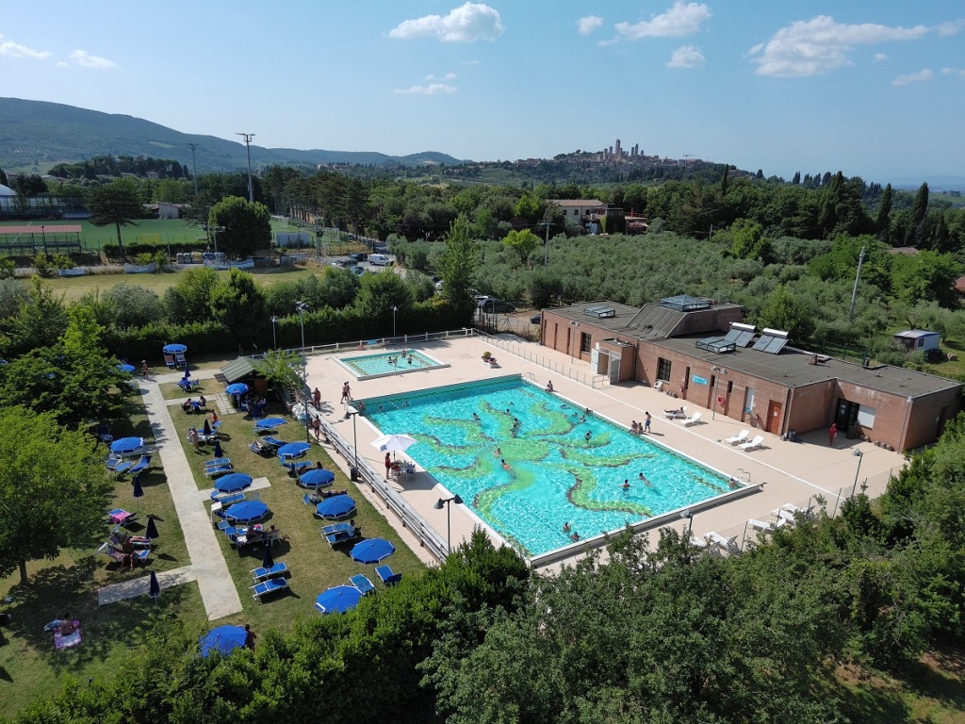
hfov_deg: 73.9
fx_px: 641
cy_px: 362
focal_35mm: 23
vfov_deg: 58.9
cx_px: 482
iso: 111
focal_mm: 6.67
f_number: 1.9
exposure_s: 1/4237
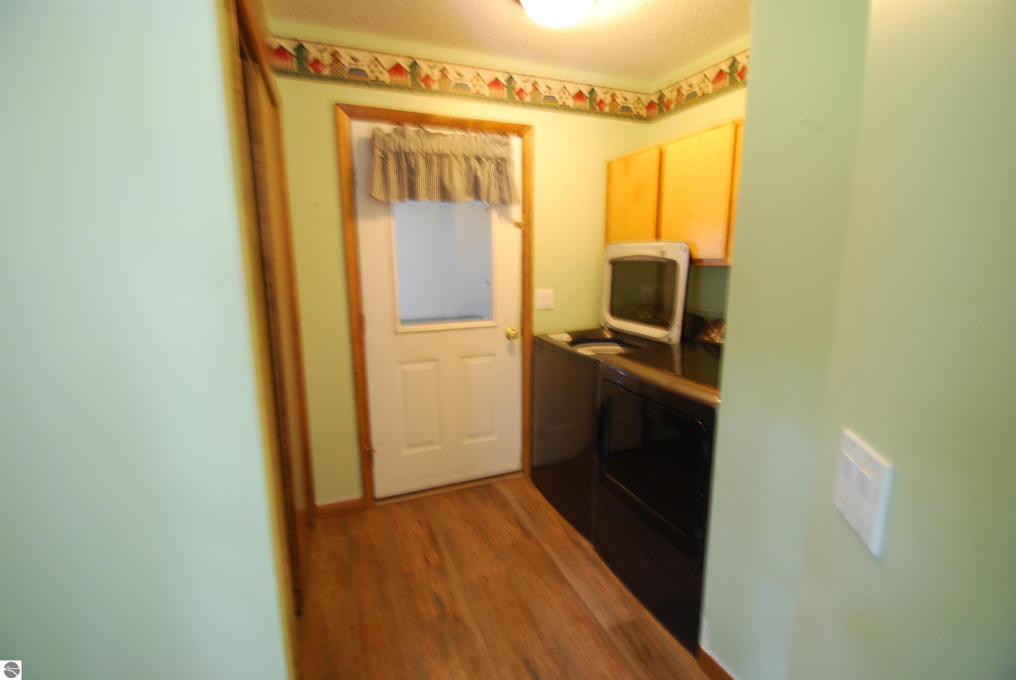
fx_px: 424
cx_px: 508
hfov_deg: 100.3
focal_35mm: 15
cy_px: 340
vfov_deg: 77.5
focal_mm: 10
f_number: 3.5
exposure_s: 1/2.5
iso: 400
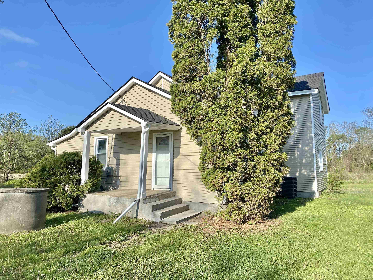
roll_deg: -0.1
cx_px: 186
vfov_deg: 53.1
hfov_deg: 67.3
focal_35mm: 26
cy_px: 140
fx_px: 280
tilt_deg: +5.4
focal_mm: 4.25
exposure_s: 1/2513
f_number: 1.8
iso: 32
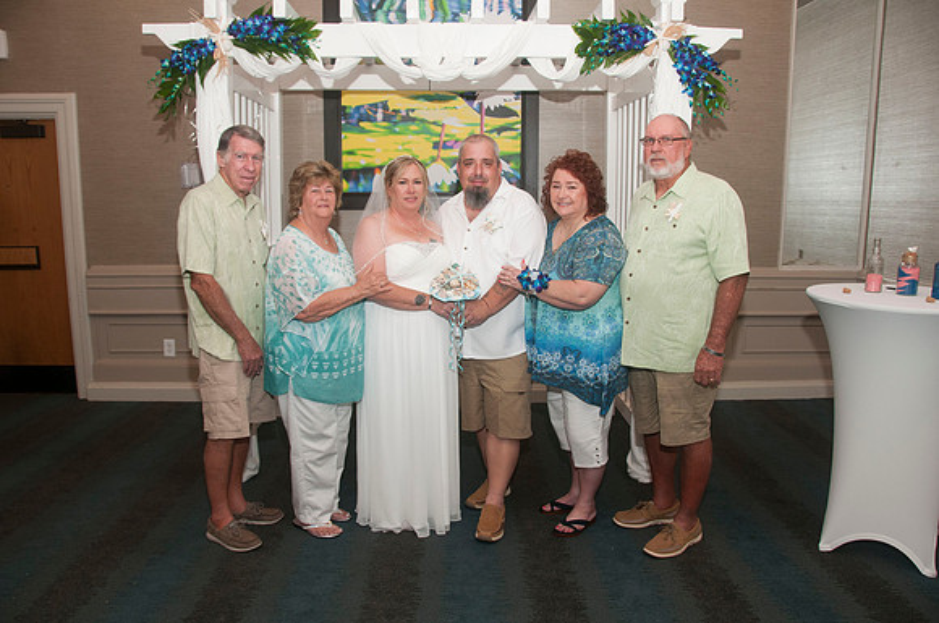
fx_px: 703
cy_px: 312
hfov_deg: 67.5
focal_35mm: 27
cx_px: 470
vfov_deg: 47.8
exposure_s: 1/60
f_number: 5.6
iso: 400
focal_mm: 18
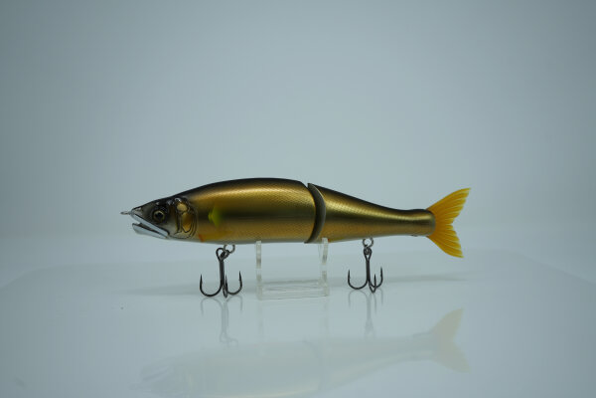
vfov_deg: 35.9
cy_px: 199
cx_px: 298
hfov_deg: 51.9
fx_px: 613
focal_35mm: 37
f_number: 4.5
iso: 100
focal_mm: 37
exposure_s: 1/200
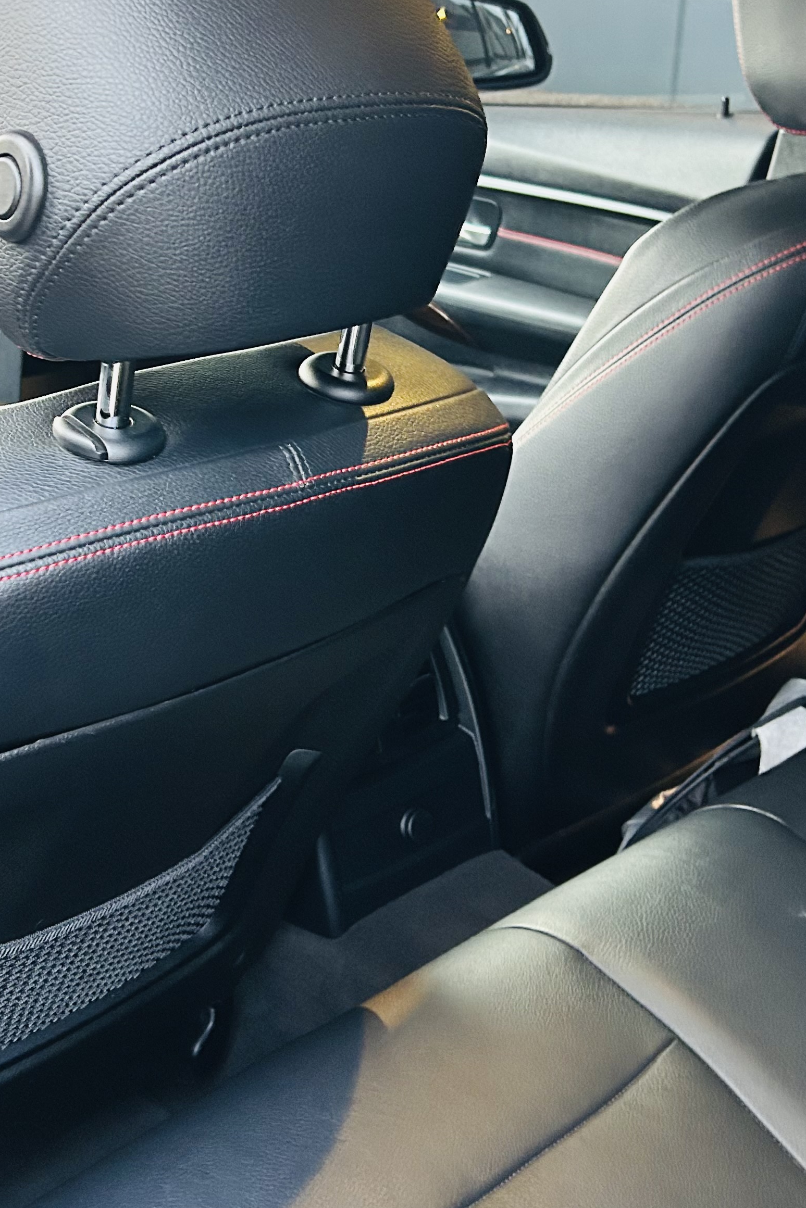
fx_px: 1578
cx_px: 279
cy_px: 509
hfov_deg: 28.5
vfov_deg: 41.8
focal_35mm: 47
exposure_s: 1/44
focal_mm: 5.7
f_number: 1.5
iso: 500
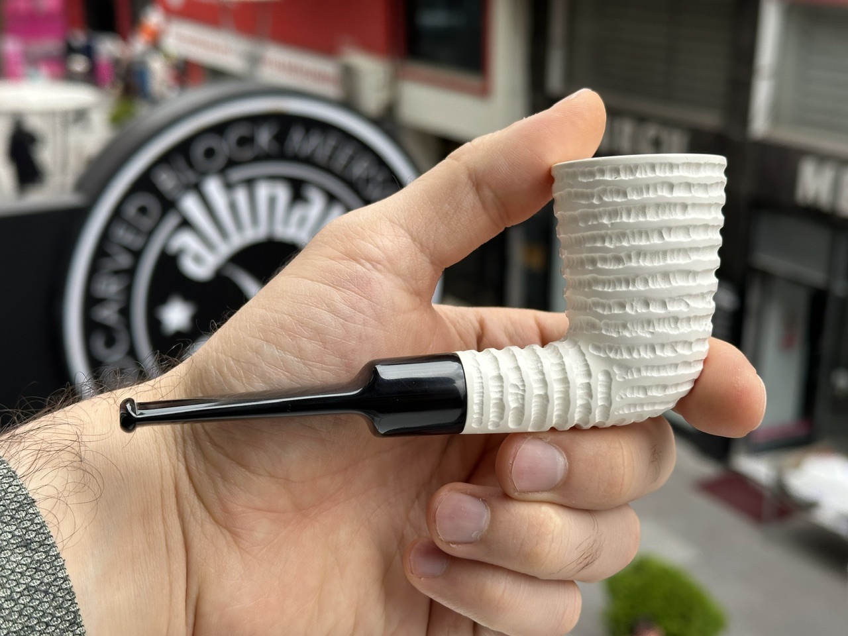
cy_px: 318
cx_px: 424
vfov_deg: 30.3
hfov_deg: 39.7
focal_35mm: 48
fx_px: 1176
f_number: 1.78
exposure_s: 1/594
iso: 64
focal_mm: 6.86
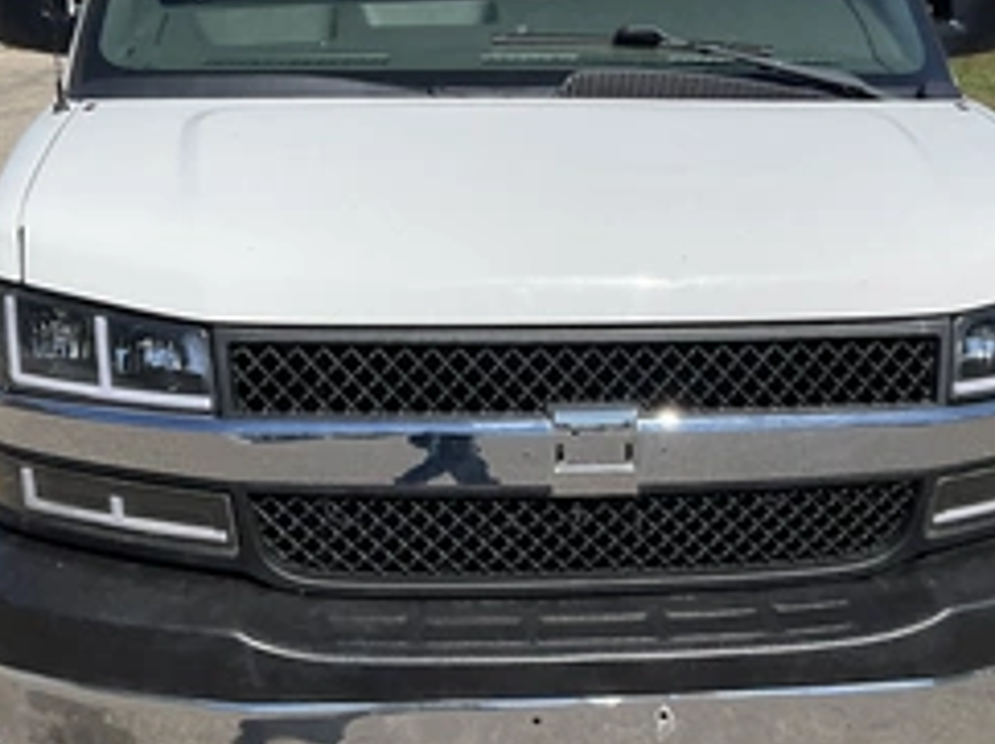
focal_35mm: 48
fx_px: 1378
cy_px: 300
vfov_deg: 30.1
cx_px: 506
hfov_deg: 39.7
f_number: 1.8
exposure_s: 1/3788
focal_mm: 3
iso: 25
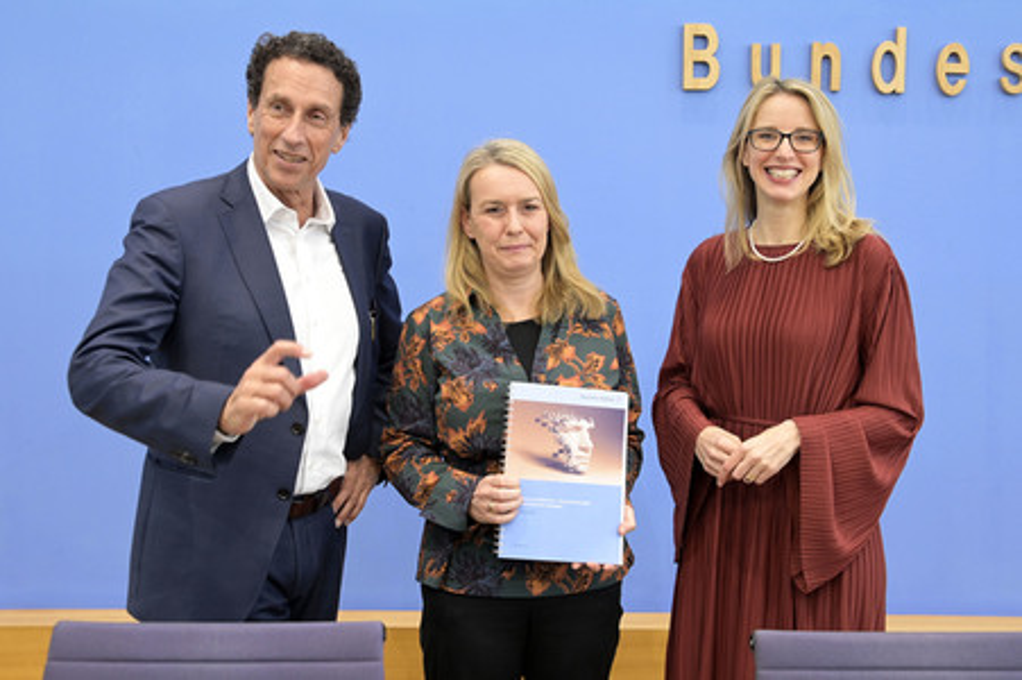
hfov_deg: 54.5
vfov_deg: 37.8
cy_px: 340
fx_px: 993
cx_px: 511
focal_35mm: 35
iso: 3200
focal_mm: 35
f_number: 5
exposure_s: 1/250
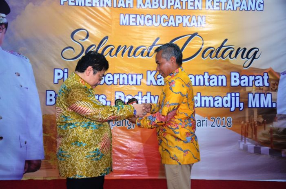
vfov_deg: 32.9
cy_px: 94
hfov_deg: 48.0
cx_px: 143
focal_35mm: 40
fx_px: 321
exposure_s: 1/40
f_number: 4
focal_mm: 27
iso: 800
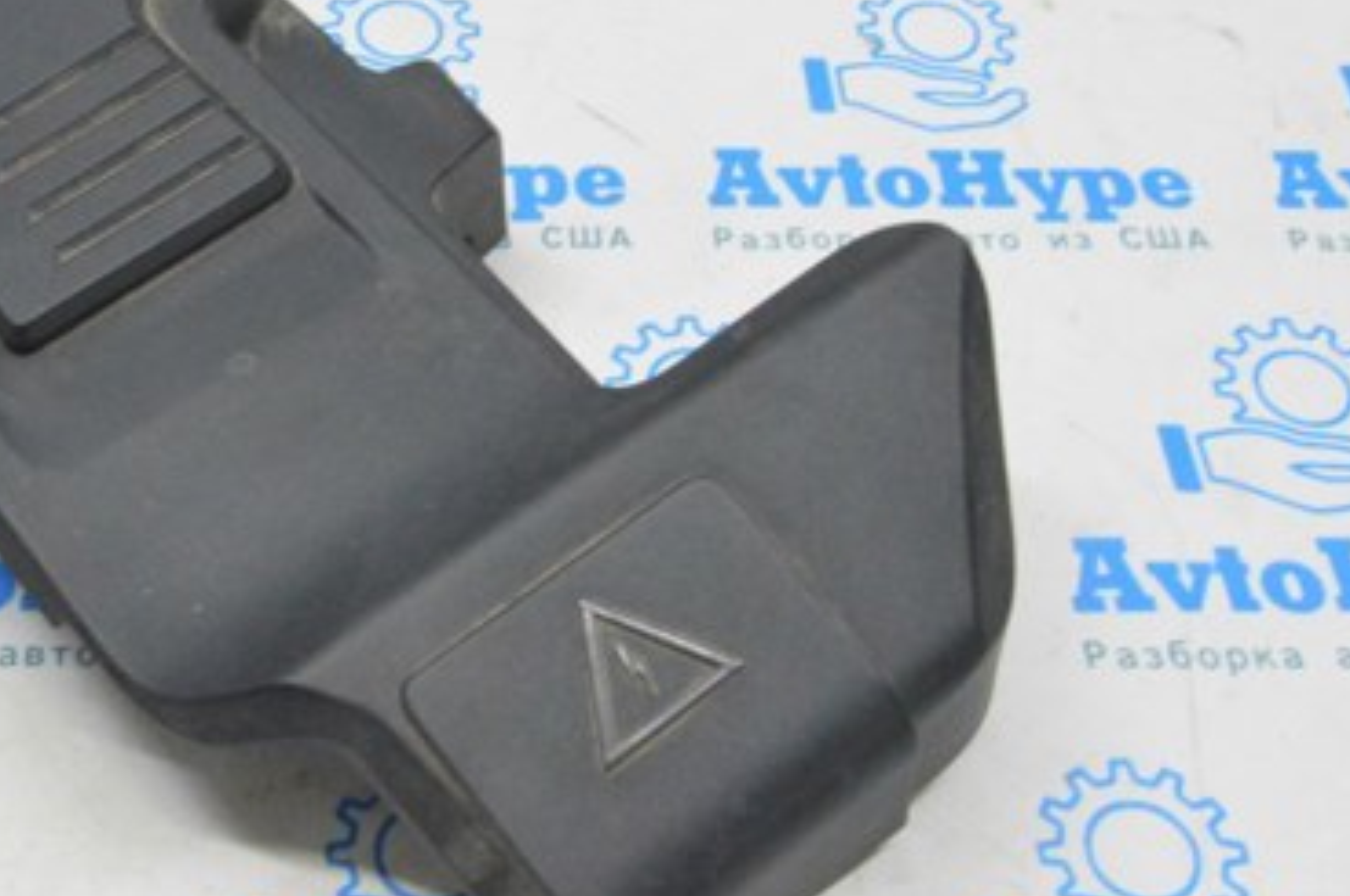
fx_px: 2242
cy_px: 287
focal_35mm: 60
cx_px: 307
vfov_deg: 22.5
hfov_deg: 32.7
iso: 6400
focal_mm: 23
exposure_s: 1/15
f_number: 20
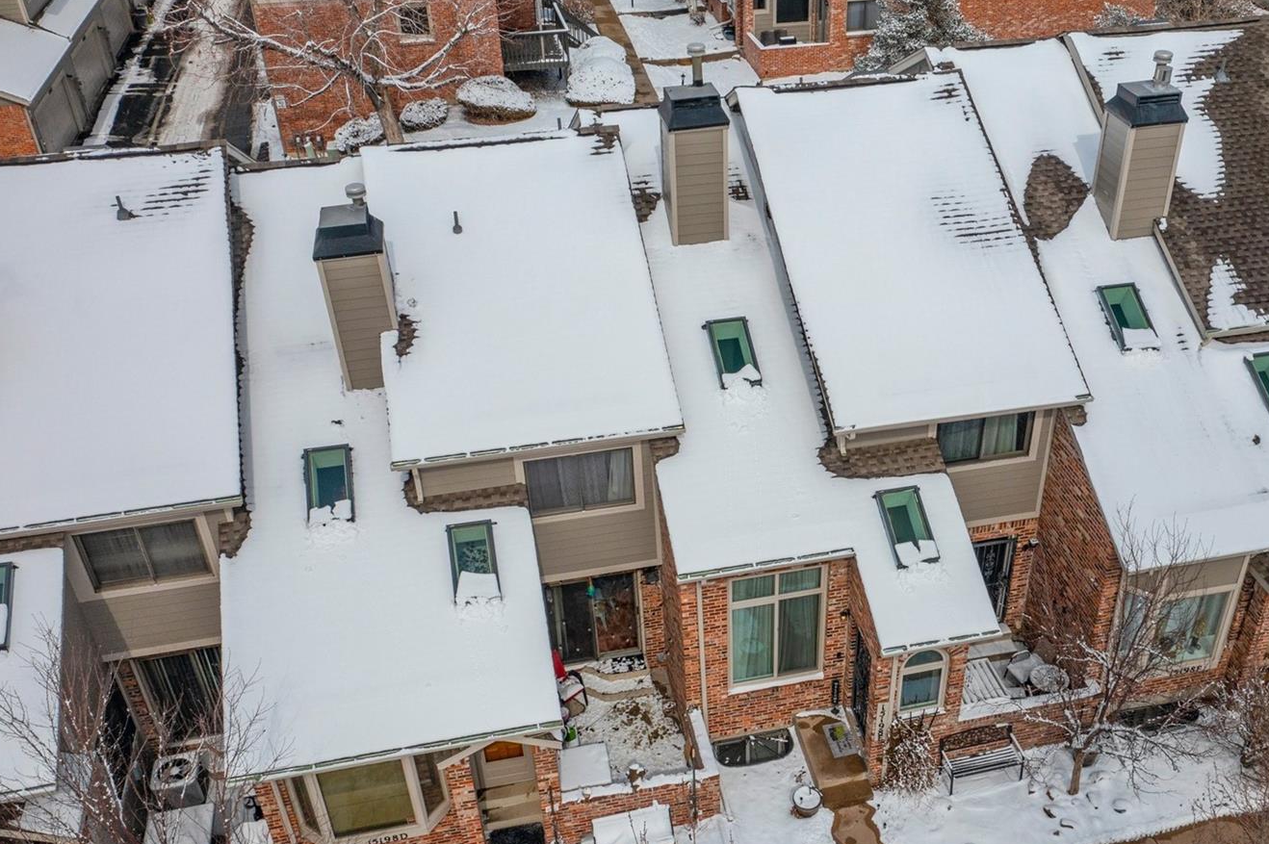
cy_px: 508
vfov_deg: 38.7
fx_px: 1198
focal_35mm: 34
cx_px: 739
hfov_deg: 55.5
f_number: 5
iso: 100
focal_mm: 10.26
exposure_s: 1/200
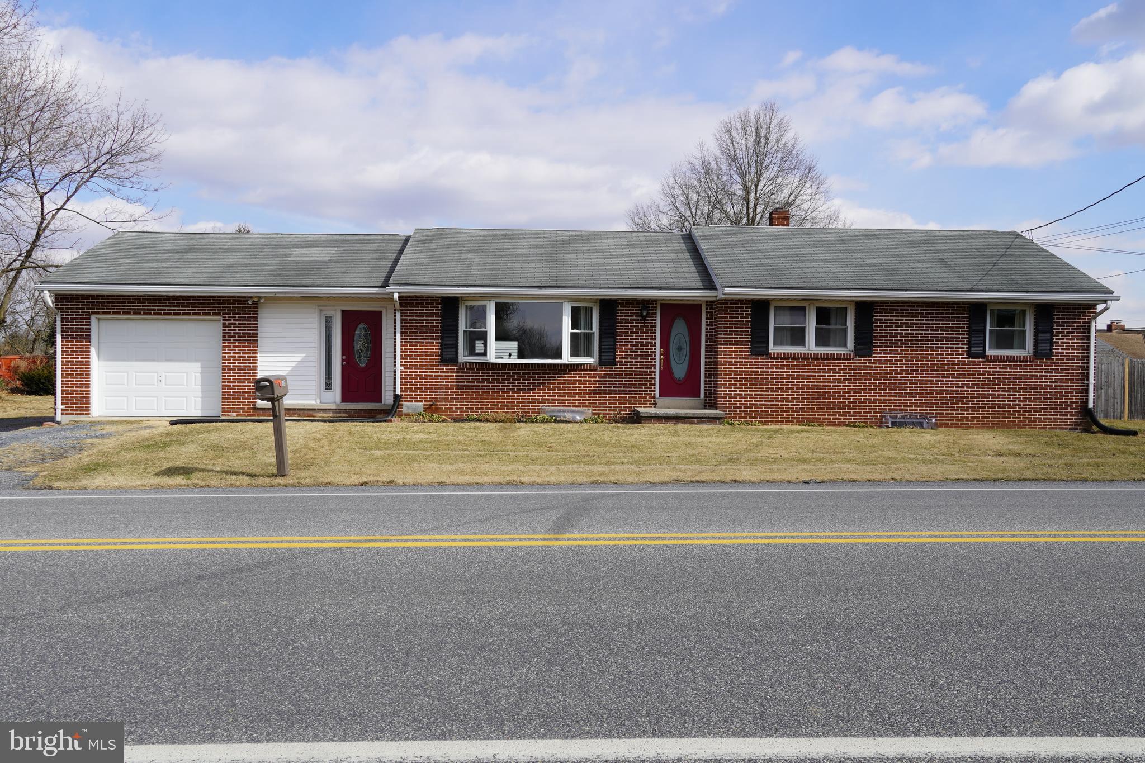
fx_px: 1049
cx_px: 572
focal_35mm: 33
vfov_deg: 40.0
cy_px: 382
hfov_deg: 57.2
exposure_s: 1/160
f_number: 10
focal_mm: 22
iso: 100
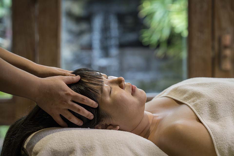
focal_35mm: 96
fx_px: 624
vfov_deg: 14.3
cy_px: 78
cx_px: 117
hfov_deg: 21.2
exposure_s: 1/200
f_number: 4
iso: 800
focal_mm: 96
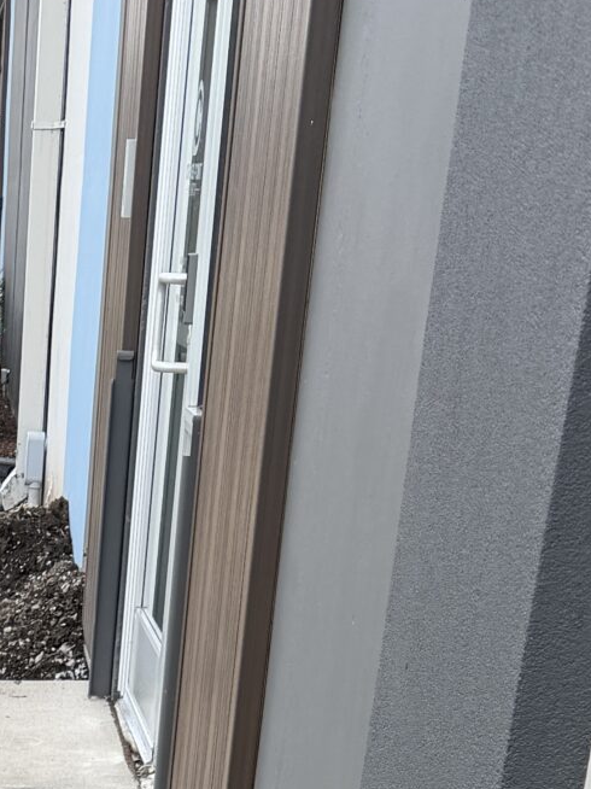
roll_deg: -1.9
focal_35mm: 94
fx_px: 2141
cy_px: 1489
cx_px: -82
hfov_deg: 15.3
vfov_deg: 16.7
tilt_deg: -30.7
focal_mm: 6.76
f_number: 1.78
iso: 80
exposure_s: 1/1314
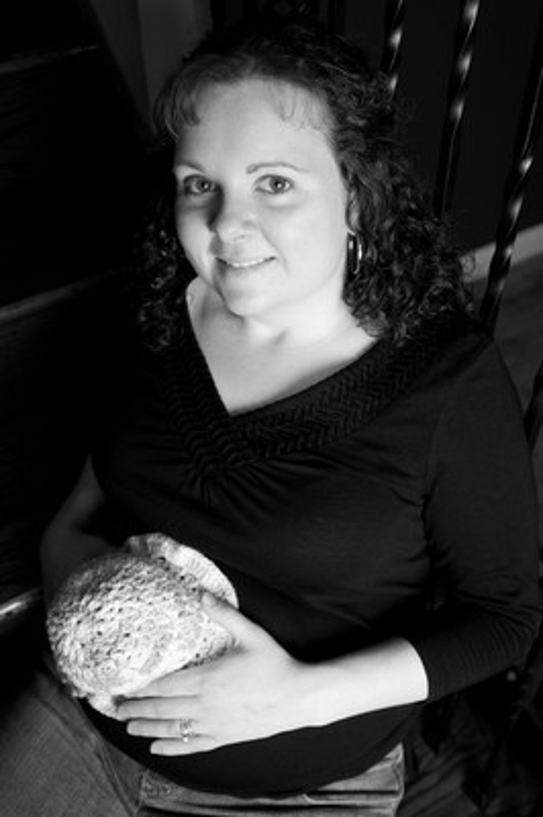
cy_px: 408
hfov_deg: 36.8
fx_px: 816
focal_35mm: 36
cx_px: 272
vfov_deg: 53.2
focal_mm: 24
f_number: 2.8
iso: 250
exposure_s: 1/200
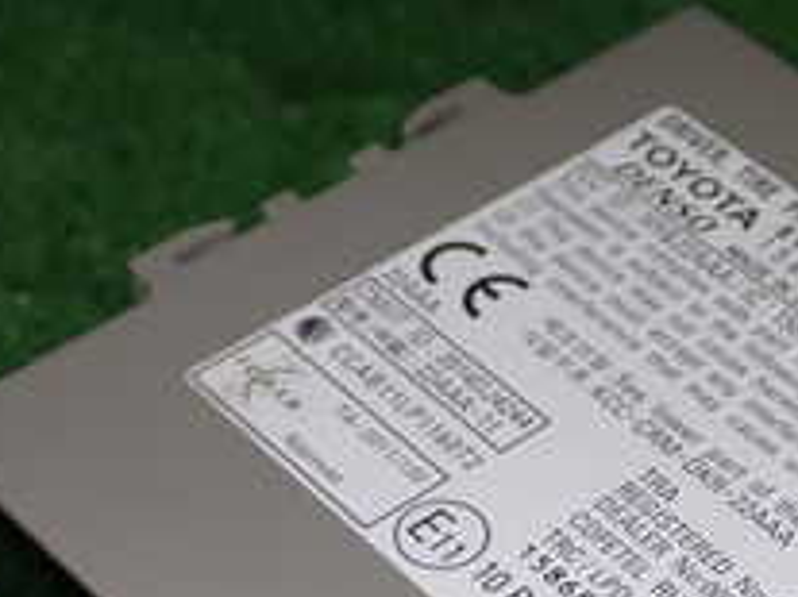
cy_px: 585
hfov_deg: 16.4
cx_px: 667
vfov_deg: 12.3
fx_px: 2742
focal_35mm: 119
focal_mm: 7.31
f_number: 8
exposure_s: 1/40
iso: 200
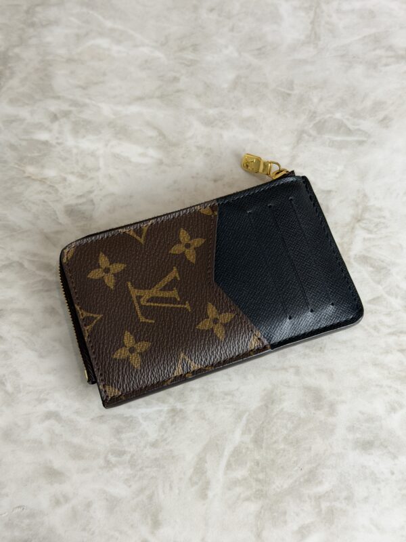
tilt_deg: -68.7
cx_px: 203
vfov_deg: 39.7
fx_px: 751
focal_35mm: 48
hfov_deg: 30.3
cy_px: 271
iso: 80
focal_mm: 6.76
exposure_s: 1/120
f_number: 1.78
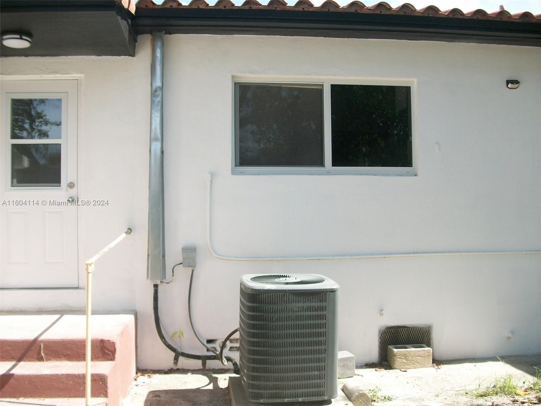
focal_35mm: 34
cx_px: 270
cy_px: 203
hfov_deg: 54.0
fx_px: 531
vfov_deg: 41.8
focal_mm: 5.7
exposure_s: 1/387
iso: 64
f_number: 2.8
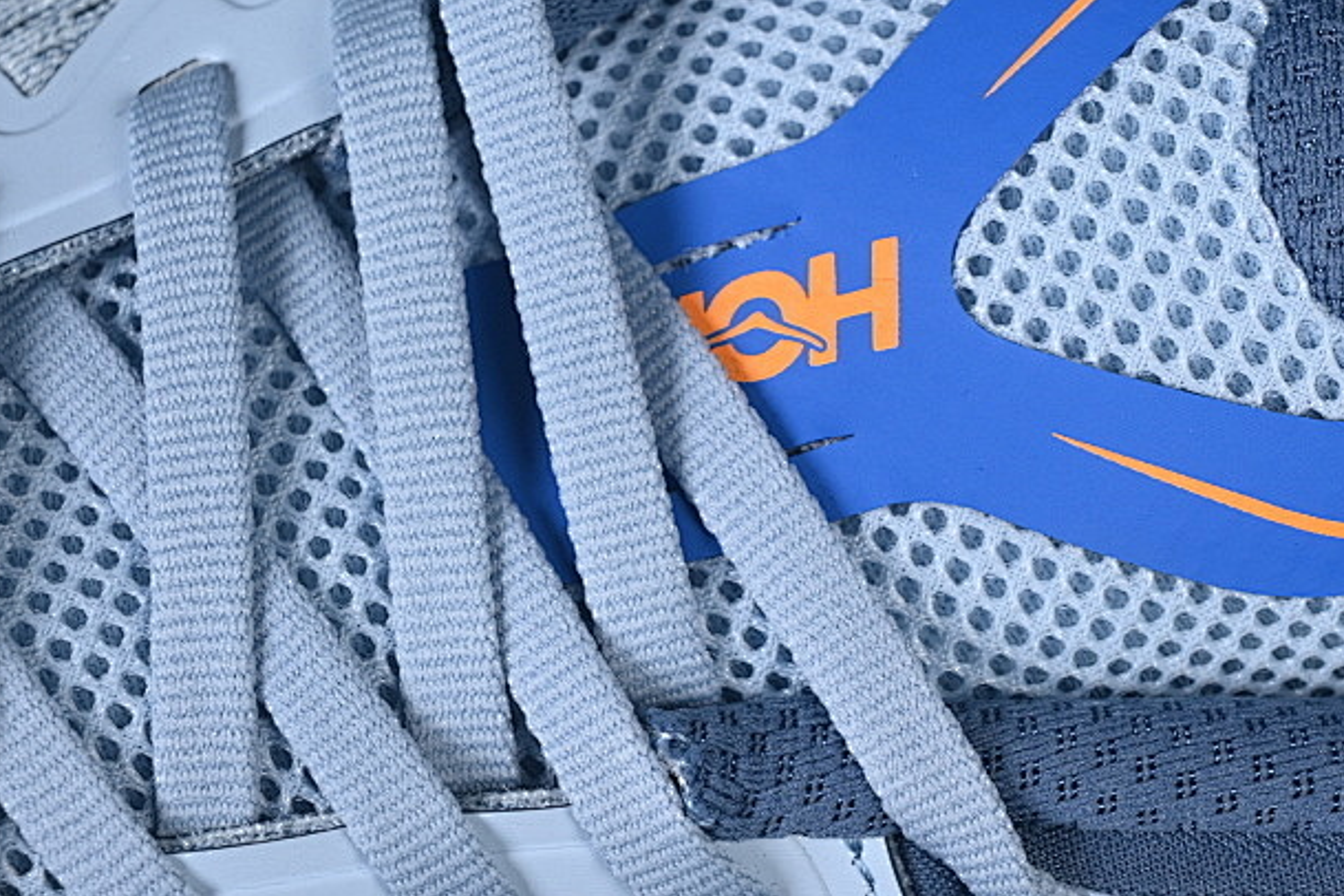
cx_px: 845
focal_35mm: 133
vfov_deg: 10.3
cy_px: 437
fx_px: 4965
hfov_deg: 15.4
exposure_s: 1/80
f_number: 7.1
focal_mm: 50
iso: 160
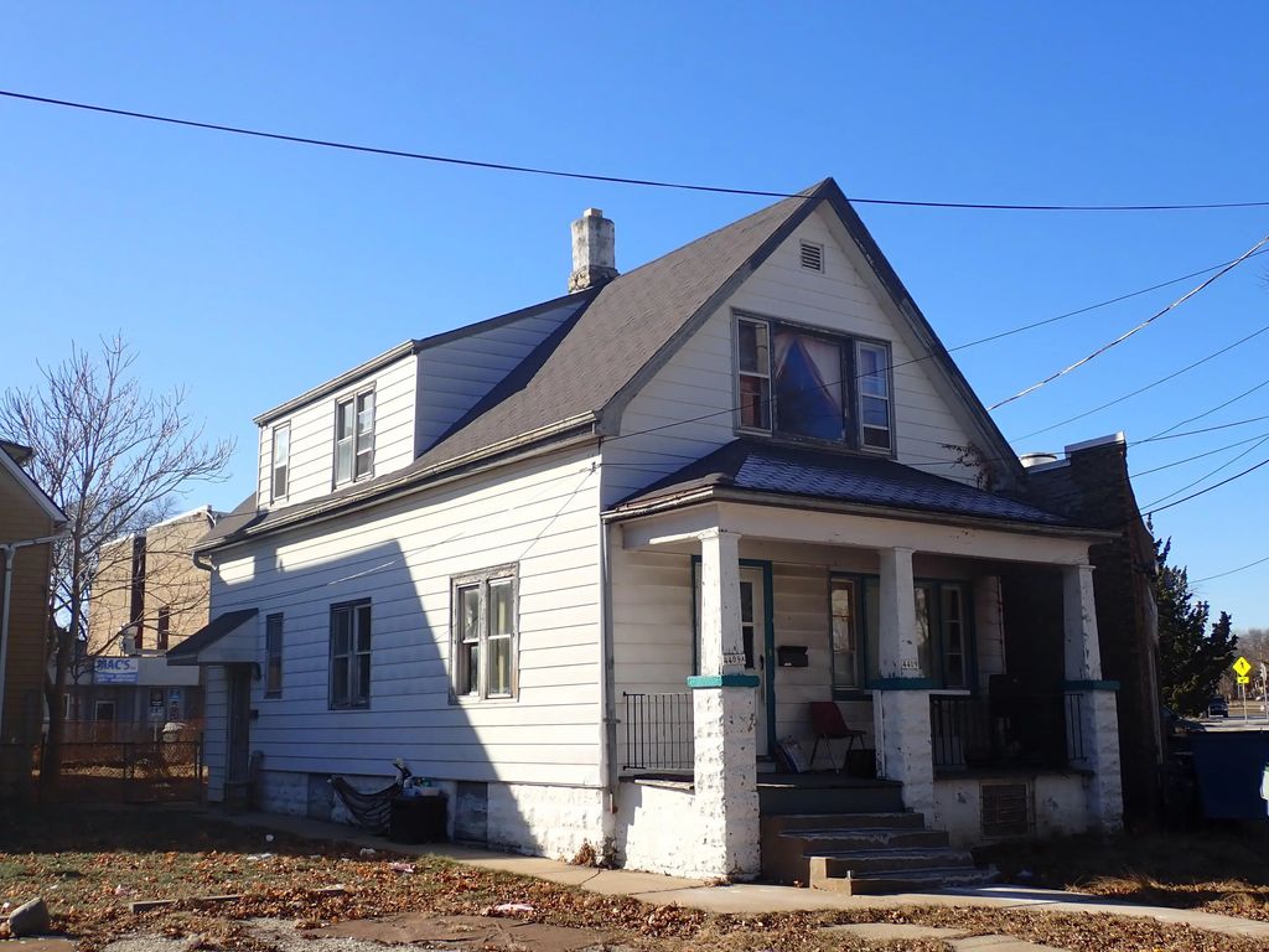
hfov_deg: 49.0
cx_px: 634
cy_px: 476
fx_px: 1393
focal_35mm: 38
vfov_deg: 37.7
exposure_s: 1/800
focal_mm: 6.83
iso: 100
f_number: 3.5
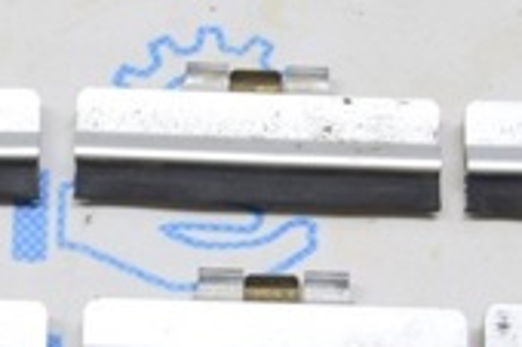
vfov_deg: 9.3
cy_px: 60
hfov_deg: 13.9
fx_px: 2129
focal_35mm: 147
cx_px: 71
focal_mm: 26
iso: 400
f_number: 5.6
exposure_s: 1/20
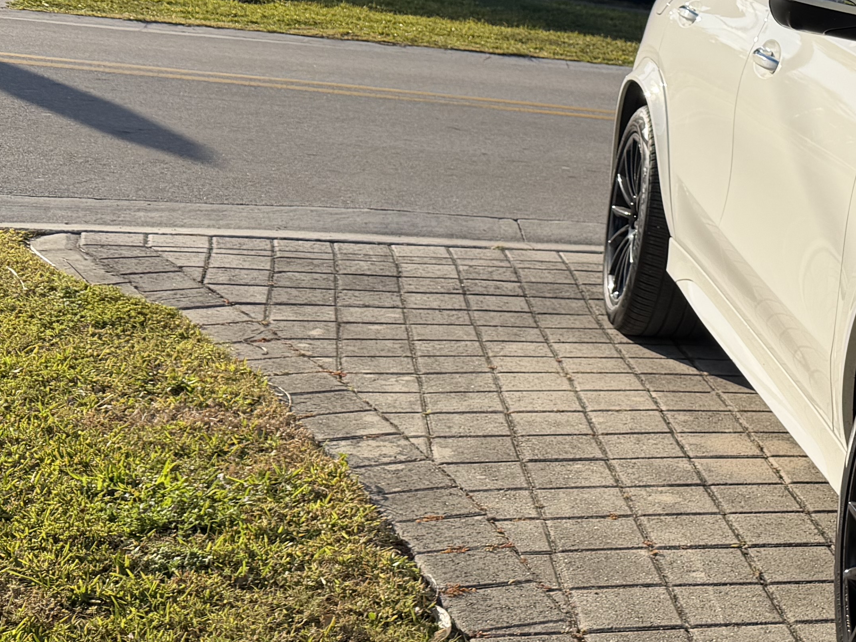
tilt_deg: -9.4
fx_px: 1583
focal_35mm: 64
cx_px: 1031
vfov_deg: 22.8
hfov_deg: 26.8
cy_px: 211
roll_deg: -8.5
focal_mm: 6.76
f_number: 1.78
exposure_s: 1/4167
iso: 80
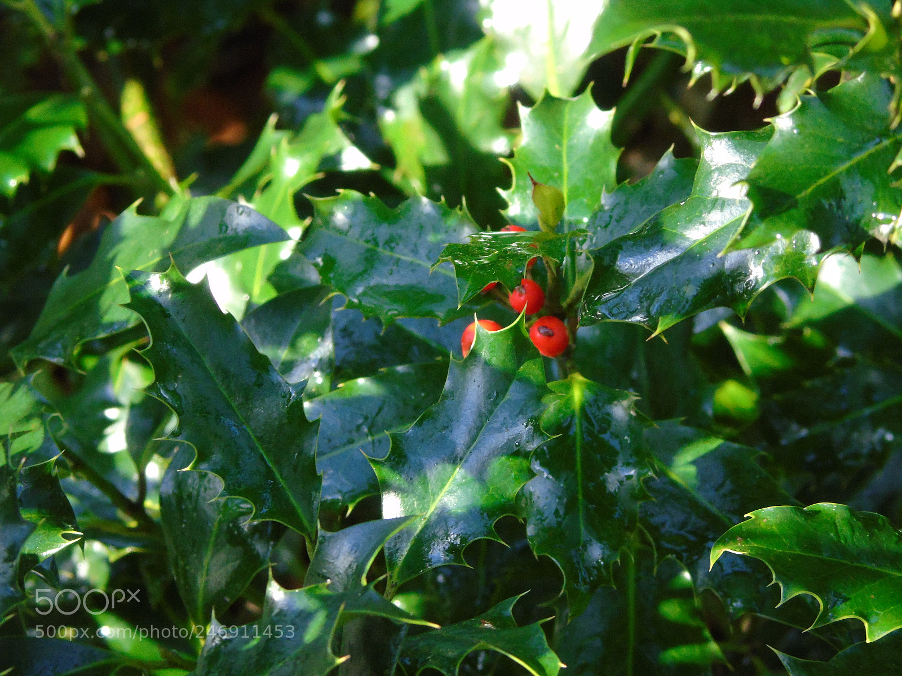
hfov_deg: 7.1
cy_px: 338
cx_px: 451
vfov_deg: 5.3
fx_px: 7244
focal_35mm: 278
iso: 500
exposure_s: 1/60
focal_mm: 50
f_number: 5
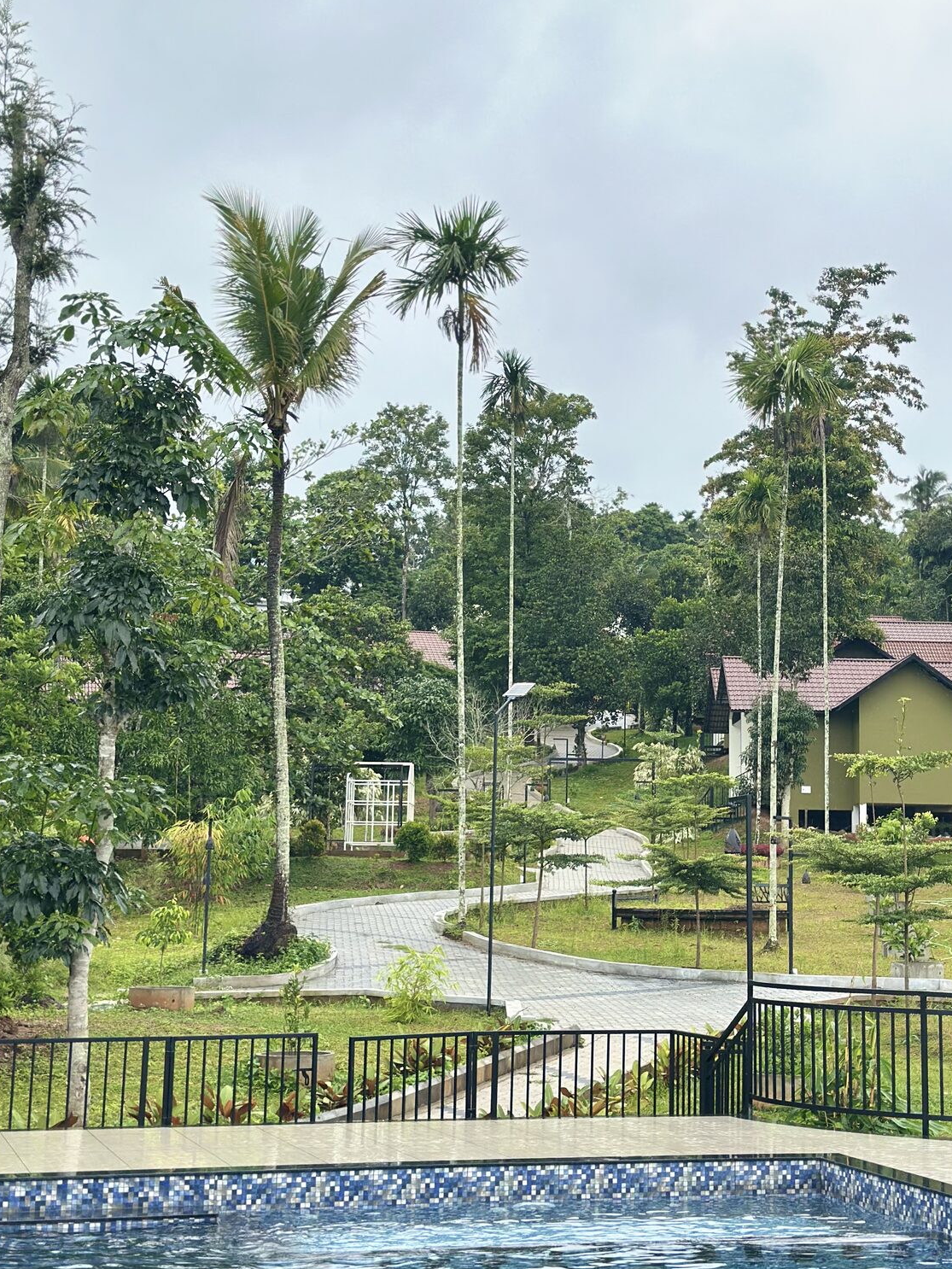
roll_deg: -1.1
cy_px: 542
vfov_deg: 31.1
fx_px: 2273
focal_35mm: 62
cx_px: 606
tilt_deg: +8.1
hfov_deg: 23.6
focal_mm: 6.86
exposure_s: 1/894
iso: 80
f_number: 1.78
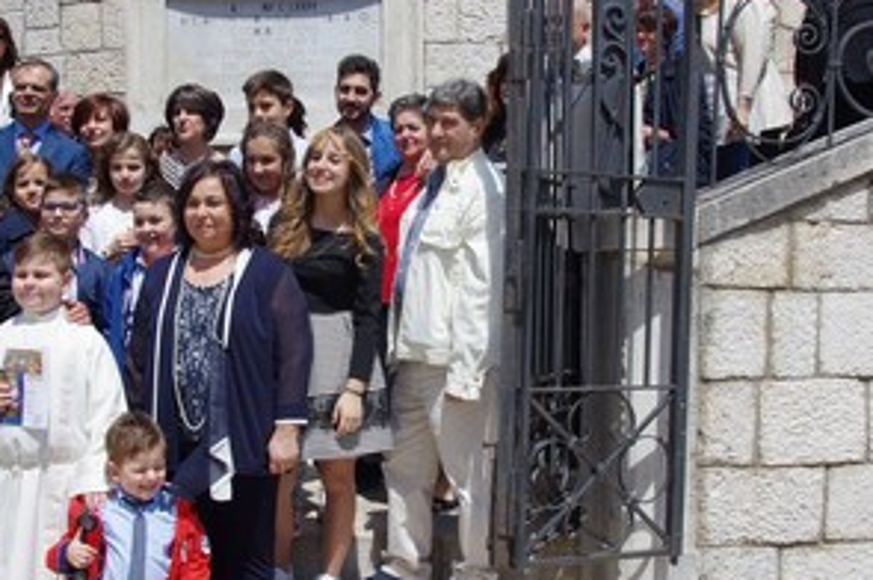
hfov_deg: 35.6
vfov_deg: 24.1
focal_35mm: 56
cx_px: 364
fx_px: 1356
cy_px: 312
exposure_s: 1/320
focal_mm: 22
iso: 320
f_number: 10
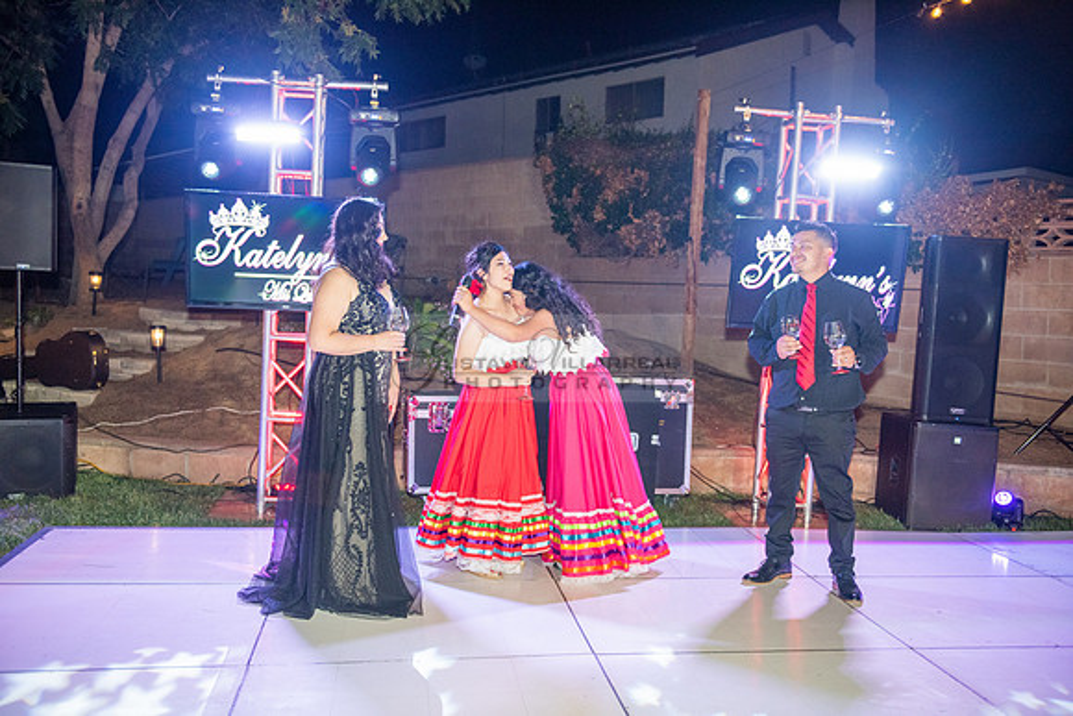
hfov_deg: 55.8
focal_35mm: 34
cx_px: 536
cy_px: 358
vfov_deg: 38.9
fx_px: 1014
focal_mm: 34
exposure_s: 1/100
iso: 1600
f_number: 3.2
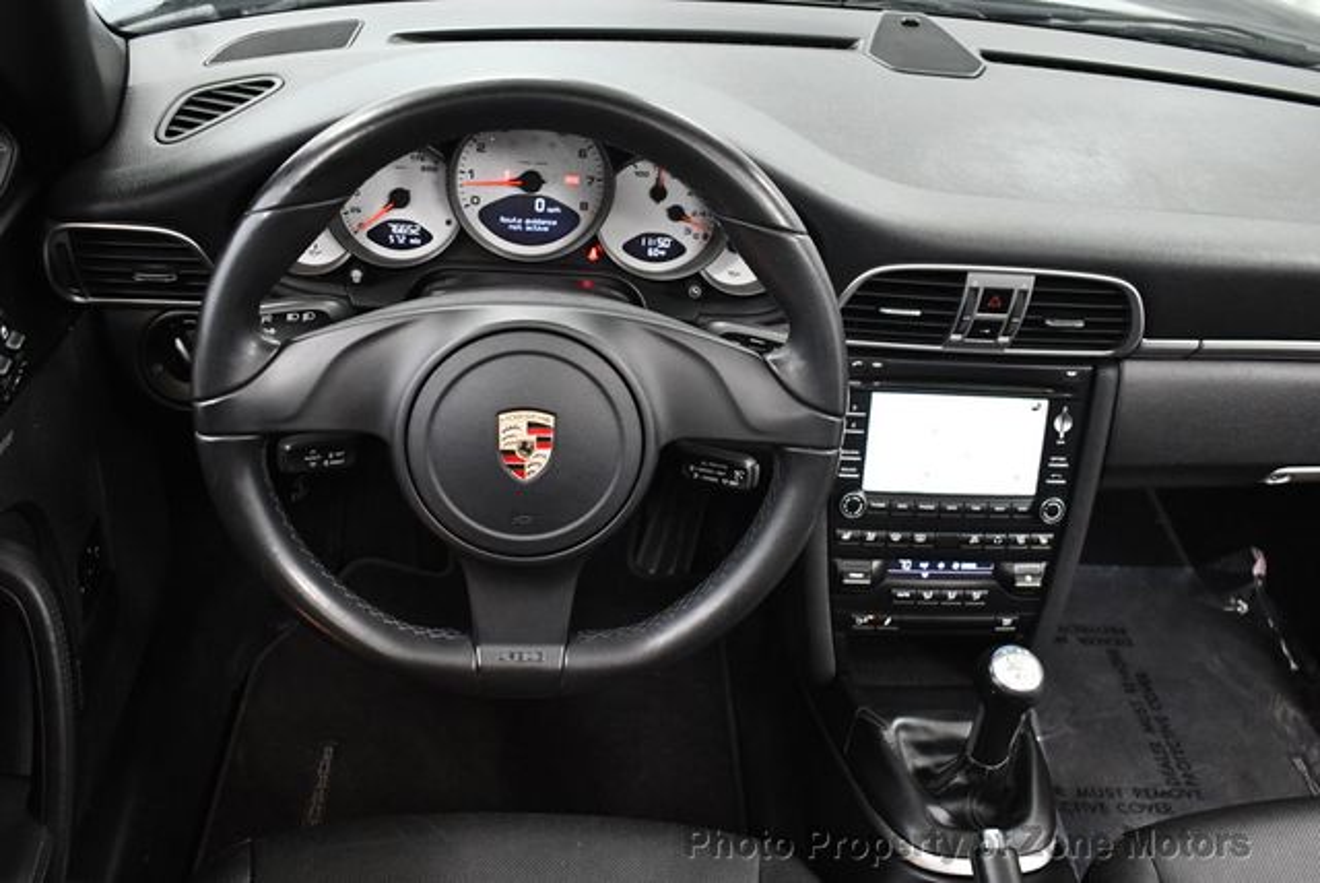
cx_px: 660
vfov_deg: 36.9
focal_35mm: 36
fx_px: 1321
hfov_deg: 53.1
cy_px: 442
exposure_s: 1/100
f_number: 3.5
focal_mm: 18
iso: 3200
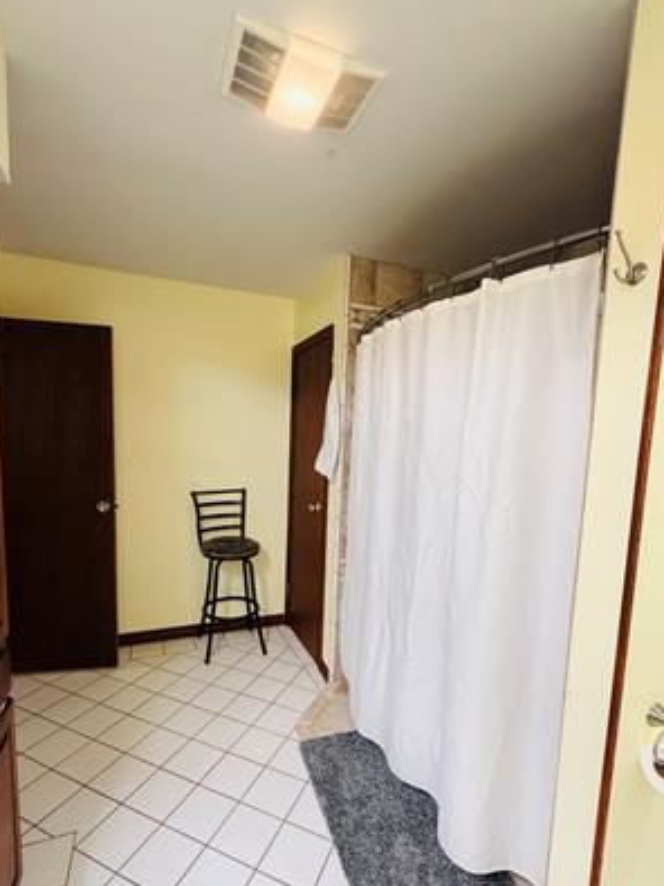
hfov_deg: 74.7
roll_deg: -2.1
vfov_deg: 90.7
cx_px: 321
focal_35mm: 17
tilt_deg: -5.6
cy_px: 493
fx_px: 435
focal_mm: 2.22
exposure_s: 1/60
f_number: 2.2
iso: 160
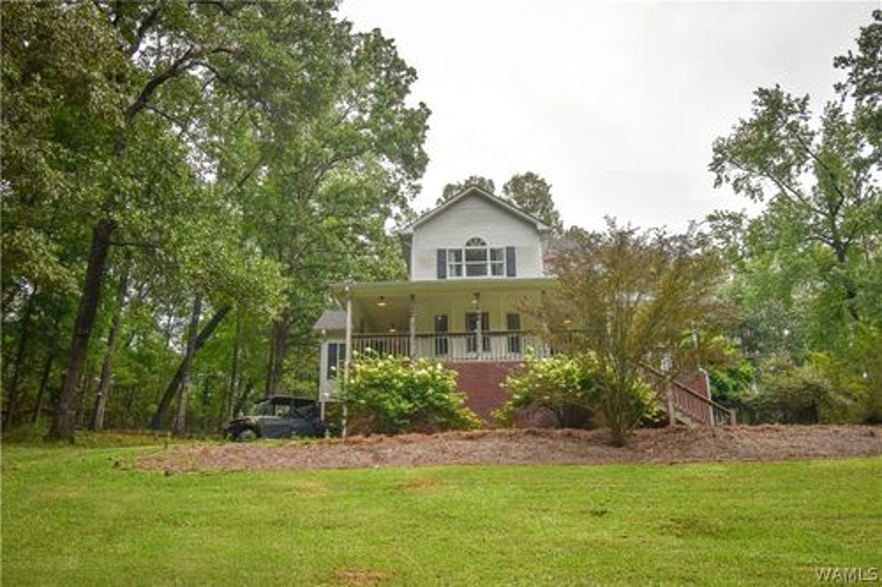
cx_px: 441
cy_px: 294
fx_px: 735
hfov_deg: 61.9
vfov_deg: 43.6
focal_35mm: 30
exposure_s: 1/320
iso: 400
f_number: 11
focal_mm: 20
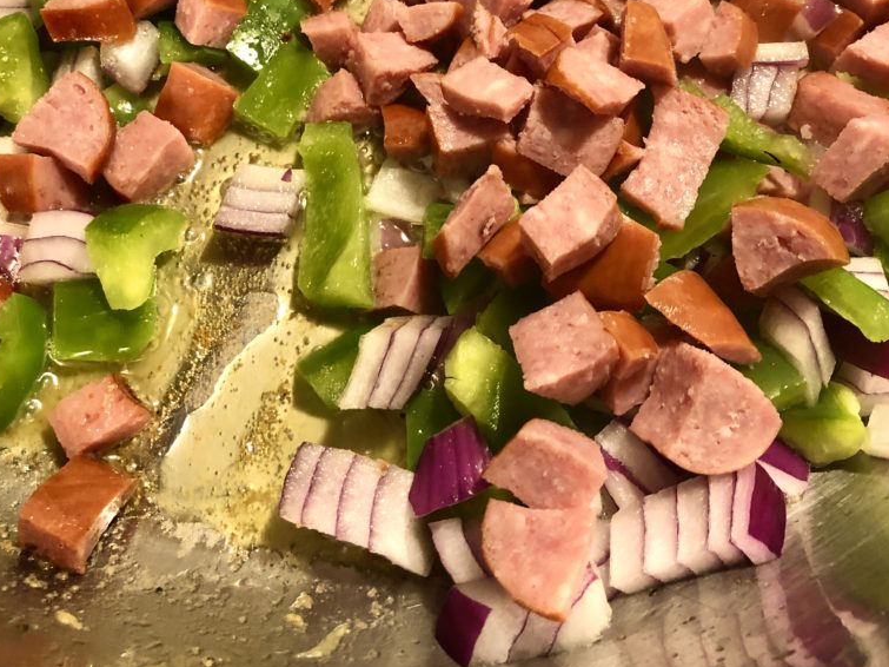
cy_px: 107
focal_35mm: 38
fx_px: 976
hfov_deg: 49.0
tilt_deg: -58.0
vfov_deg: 36.1
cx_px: 439
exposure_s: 1/15
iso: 64
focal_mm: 3.99
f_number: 1.8
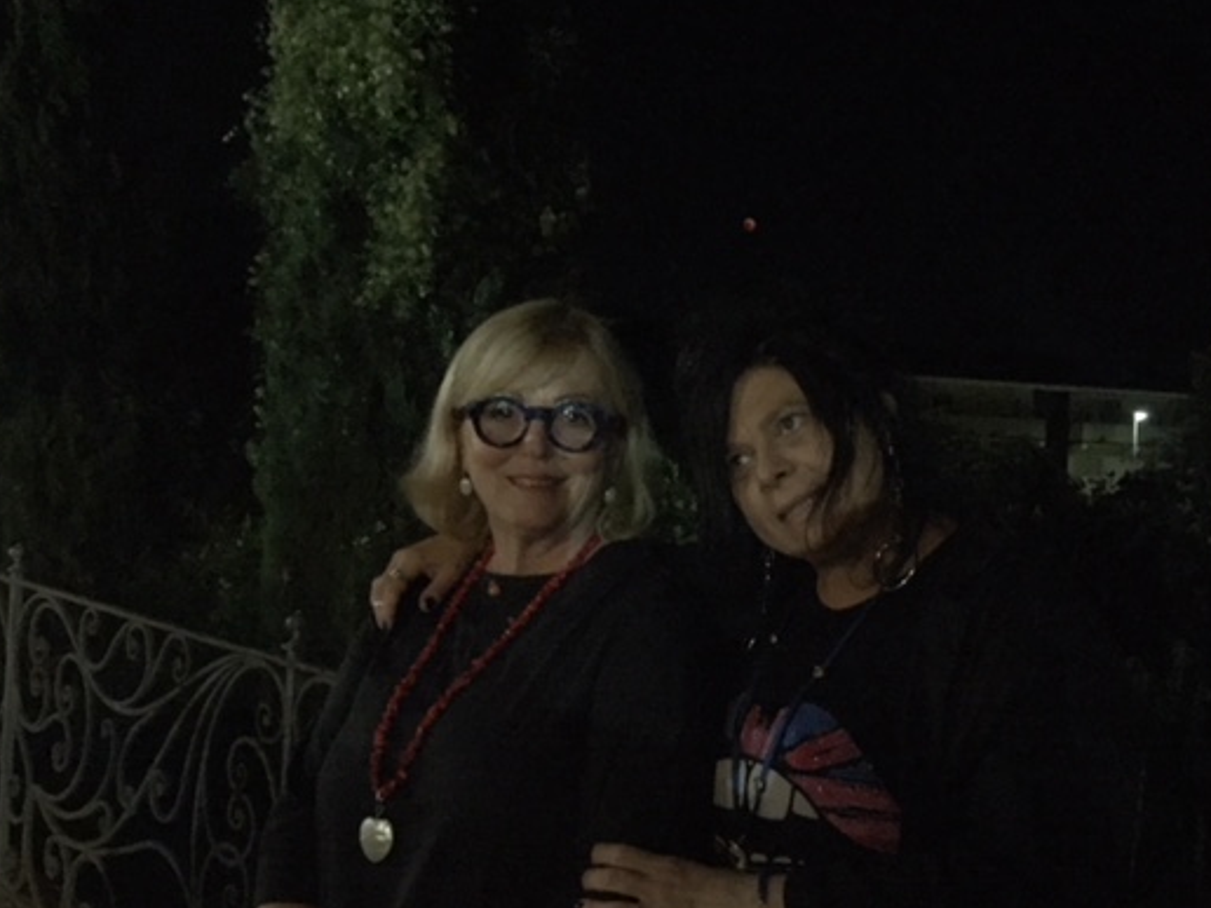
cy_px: 479
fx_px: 1259
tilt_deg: +2.2
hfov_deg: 51.2
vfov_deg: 39.6
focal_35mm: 36
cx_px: 678
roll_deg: -2.6
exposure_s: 1/17
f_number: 2.2
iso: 2000
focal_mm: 4.15
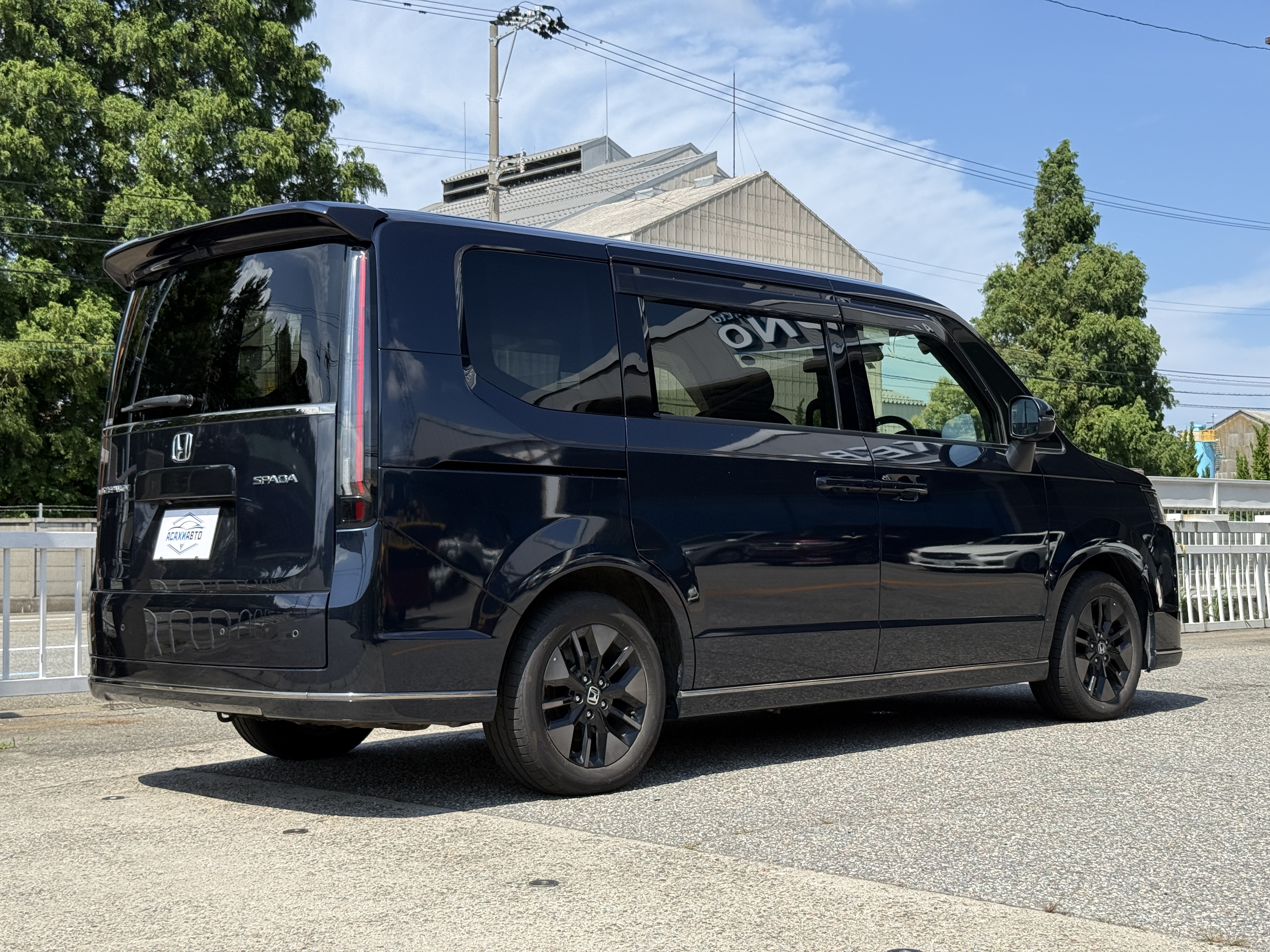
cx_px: 635
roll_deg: -0.3
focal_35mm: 48
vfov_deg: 30.3
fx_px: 1761
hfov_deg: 39.7
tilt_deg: +2.7
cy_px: 476
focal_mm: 6.76
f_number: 1.78
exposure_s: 1/3891
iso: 100
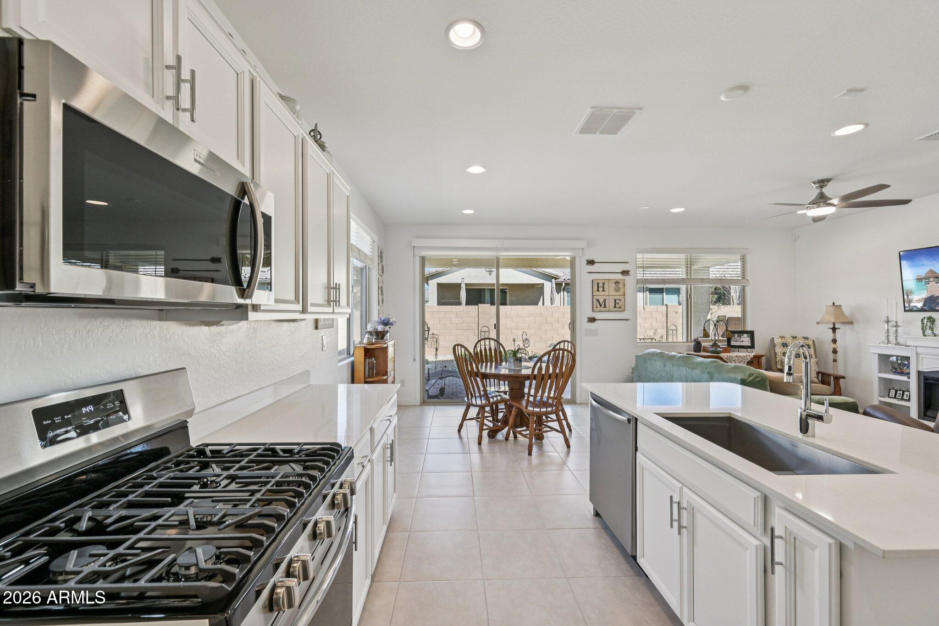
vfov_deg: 81.2
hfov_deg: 104.3
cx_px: 470
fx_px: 365
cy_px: 313
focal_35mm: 14
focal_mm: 14
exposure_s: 1/125
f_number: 8
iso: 400
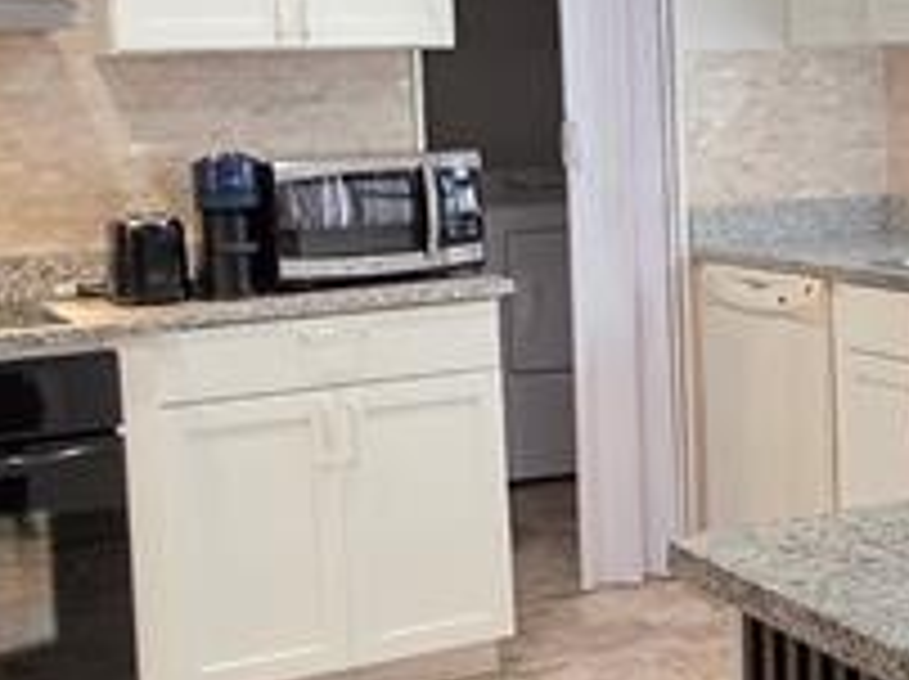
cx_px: 778
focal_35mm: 66
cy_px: 194
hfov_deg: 28.5
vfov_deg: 22.1
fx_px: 1731
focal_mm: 2.2
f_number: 1.9
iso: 250
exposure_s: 1/120
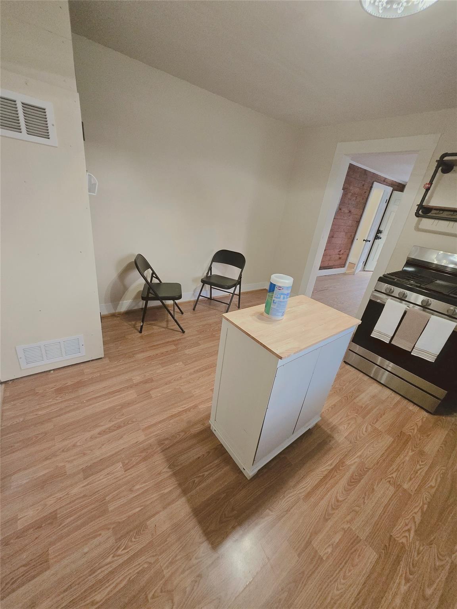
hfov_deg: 89.9
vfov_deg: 106.2
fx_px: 229
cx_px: 228
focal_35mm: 13
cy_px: 304
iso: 500
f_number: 2.2
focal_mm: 1.7
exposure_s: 1/60.2
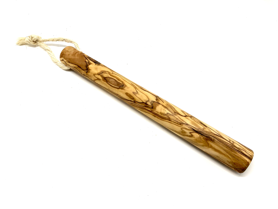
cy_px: 104
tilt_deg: -62.4
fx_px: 225
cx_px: 139
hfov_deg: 63.4
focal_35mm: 28
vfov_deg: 49.7
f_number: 1.8
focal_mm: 3.99
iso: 25
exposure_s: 1/100
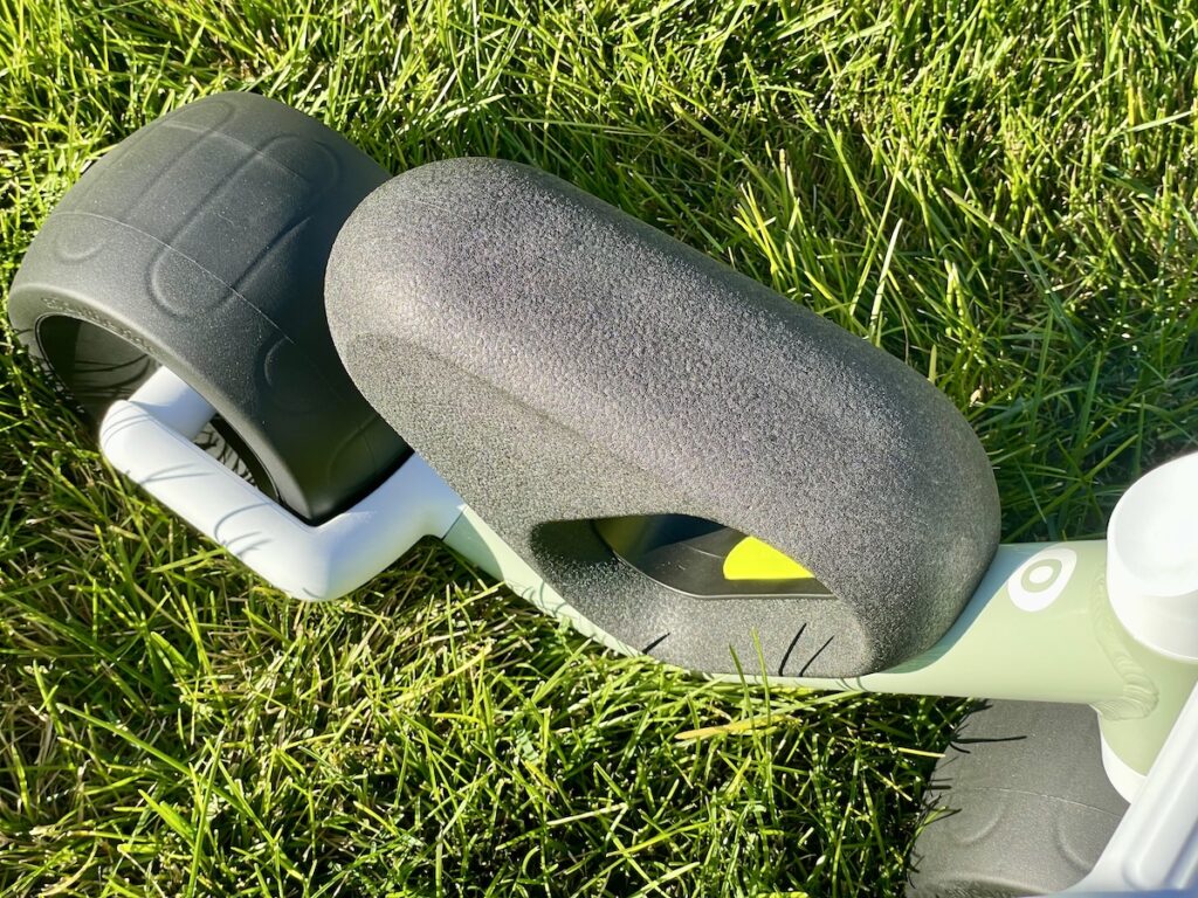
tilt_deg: -65.8
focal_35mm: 52
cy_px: 449
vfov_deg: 28.0
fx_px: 1800
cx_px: 599
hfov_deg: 36.8
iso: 25
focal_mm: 6
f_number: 2
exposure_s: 1/326
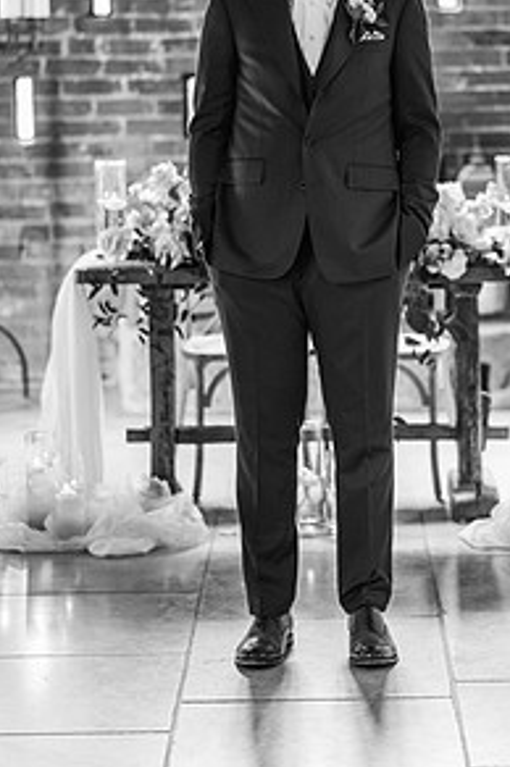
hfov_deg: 10.4
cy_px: 244
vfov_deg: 15.6
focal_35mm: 131
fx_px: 2790
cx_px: 361
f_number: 1.8
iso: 900
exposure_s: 1/200
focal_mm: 85
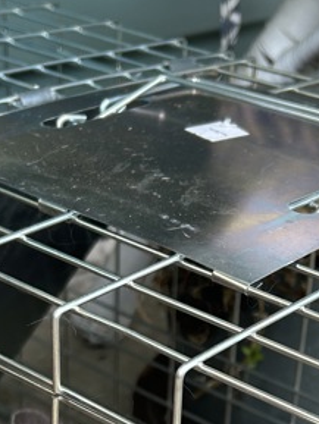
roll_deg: -2.4
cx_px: 218
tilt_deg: -32.1
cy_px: 483
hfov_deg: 16.0
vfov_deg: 20.2
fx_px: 1130
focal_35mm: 92
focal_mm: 5.7
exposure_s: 1/121
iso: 64
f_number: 1.5
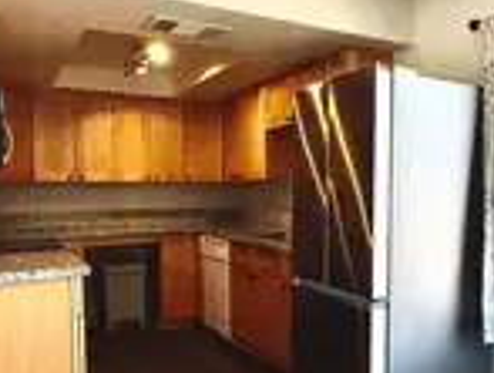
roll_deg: +0.7
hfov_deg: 47.2
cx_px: 366
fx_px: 544
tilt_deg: -2.3
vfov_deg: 37.8
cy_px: 215
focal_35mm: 38
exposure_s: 1/120
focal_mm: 2.22
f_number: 2.2
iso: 64
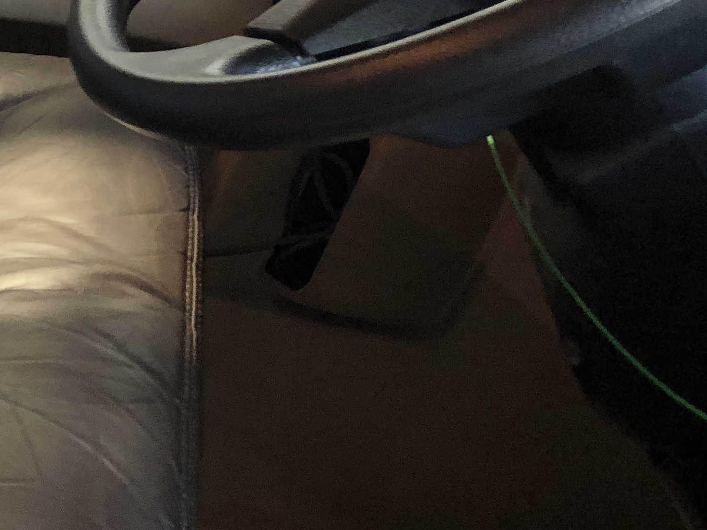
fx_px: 1573
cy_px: -124
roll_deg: +3.9
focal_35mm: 77
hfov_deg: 22.4
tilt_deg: -24.1
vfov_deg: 18.1
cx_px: -241
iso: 40
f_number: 1.8
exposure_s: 1/15
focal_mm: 3.99
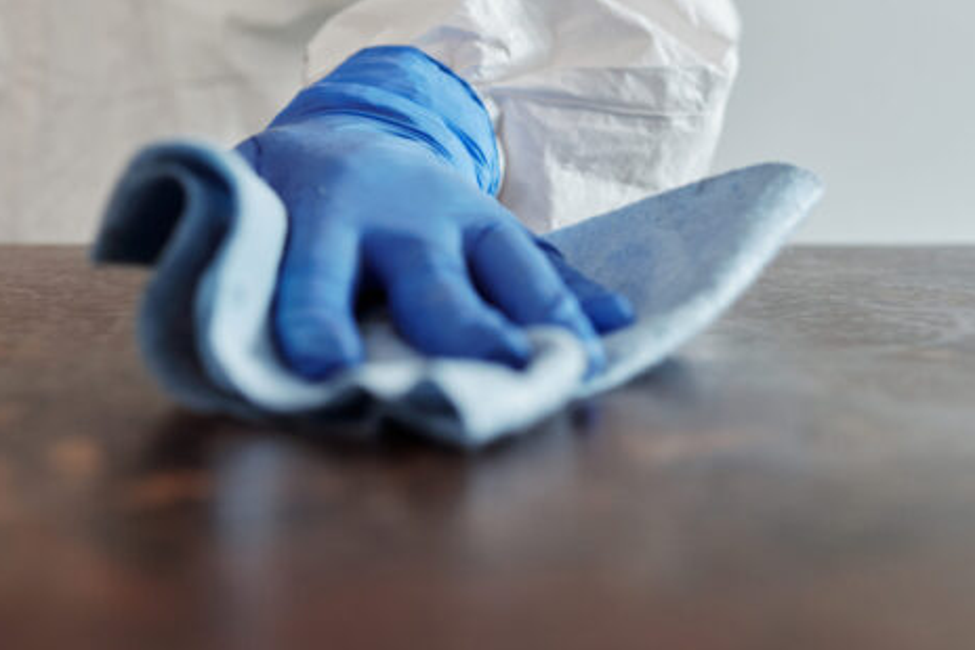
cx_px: 359
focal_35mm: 58
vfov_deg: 23.3
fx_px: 1570
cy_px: 268
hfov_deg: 34.3
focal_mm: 35
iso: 400
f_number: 3.2
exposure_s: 1/100
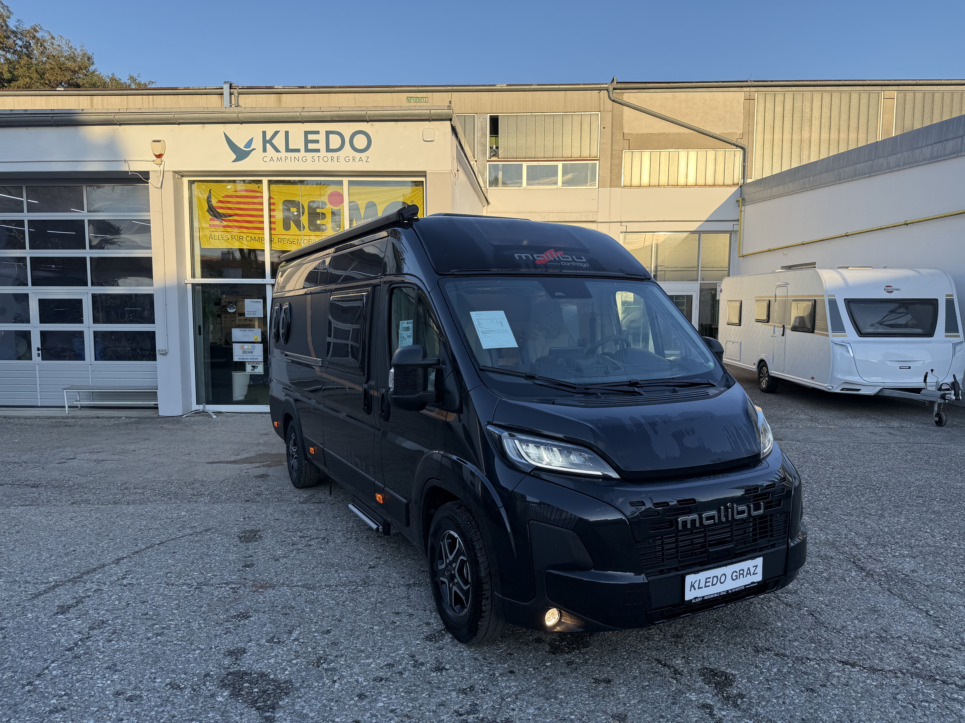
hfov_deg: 71.6
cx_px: 482
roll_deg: -0.1
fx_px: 669
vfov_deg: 56.8
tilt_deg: -4.0
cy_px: 362
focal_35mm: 24
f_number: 1.78
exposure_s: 1/1553
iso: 80
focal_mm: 6.76
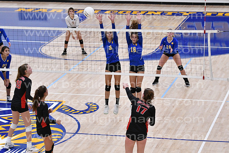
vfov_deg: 9.9
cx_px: 114
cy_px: 76
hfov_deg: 14.9
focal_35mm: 138
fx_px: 878
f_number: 3.2
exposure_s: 1/1250
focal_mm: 92
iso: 6400
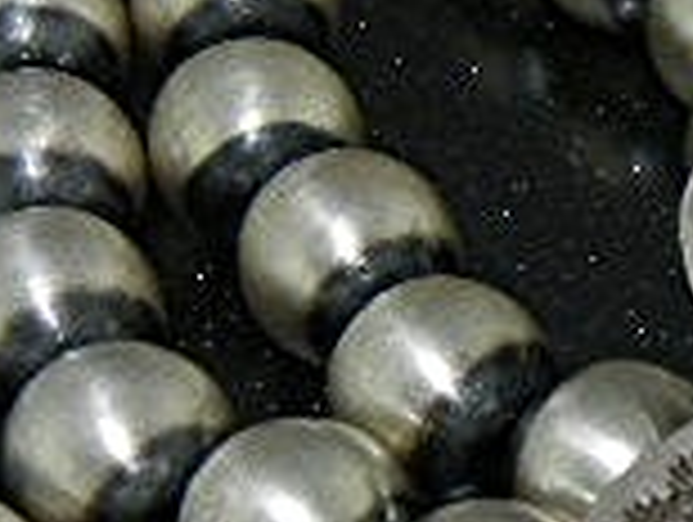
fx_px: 2827
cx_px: 1022
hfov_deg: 13.2
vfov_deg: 10.5
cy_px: 526
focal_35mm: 141
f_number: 7.2
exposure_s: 1/30
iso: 526
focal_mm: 6.2
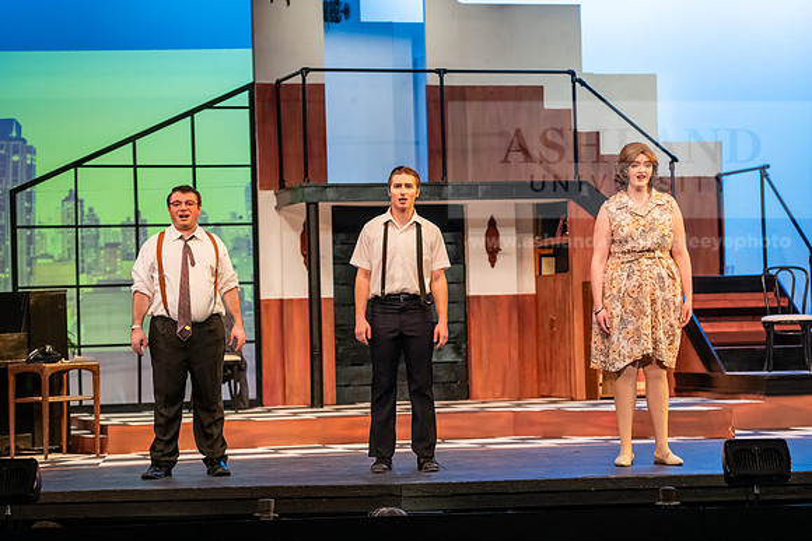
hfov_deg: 20.8
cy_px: 270
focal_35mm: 98
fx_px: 2211
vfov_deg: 14.0
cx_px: 406
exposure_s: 1/200
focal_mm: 98
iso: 2500
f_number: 3.5
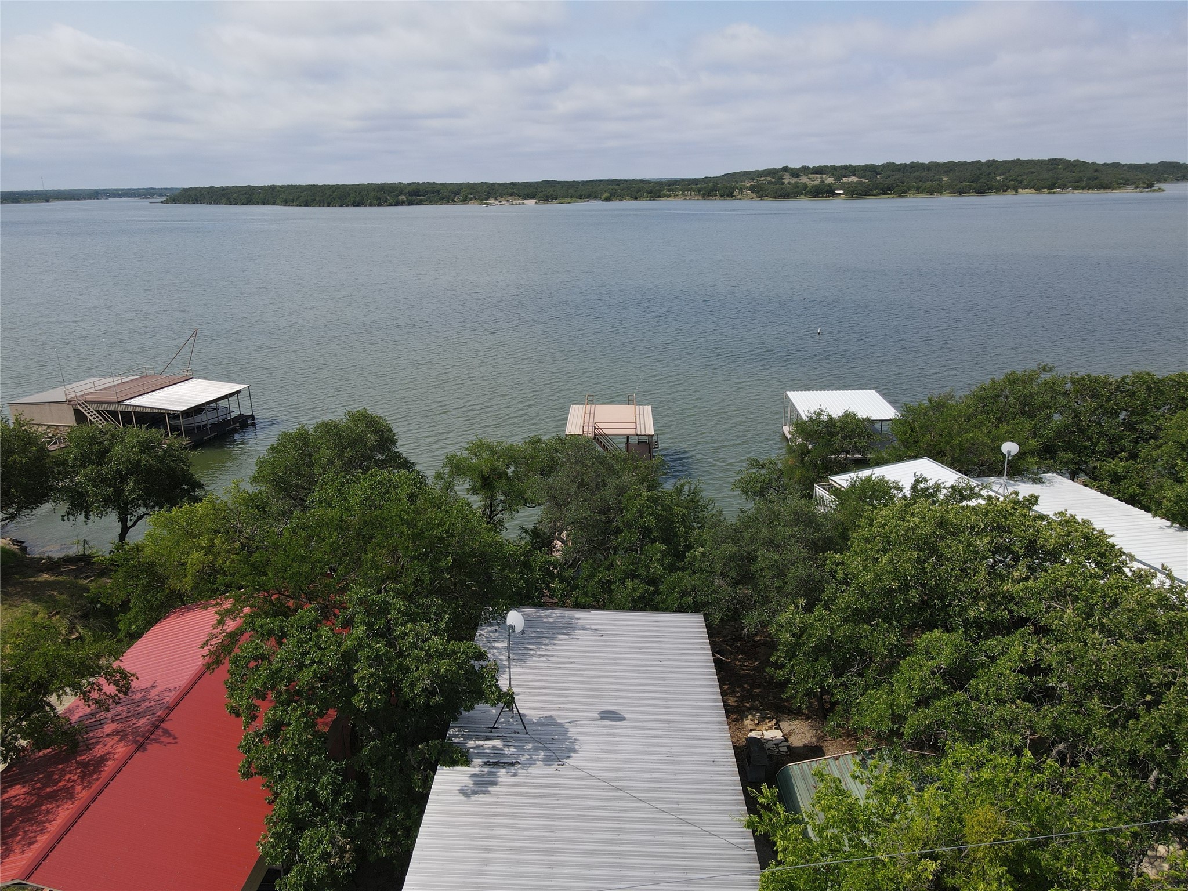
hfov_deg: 71.6
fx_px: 824
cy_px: 446
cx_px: 594
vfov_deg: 56.8
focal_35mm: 24
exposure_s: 1/800
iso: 100
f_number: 2.8
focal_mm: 4.5
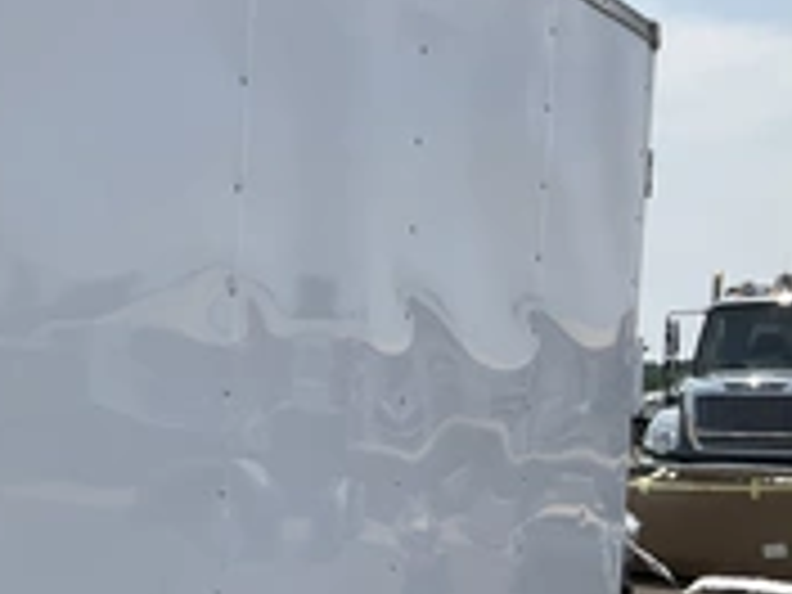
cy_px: 513
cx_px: -32
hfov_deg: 27.4
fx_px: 1510
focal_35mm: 66
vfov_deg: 21.8
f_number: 1.8
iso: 25
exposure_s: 1/2058
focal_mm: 3
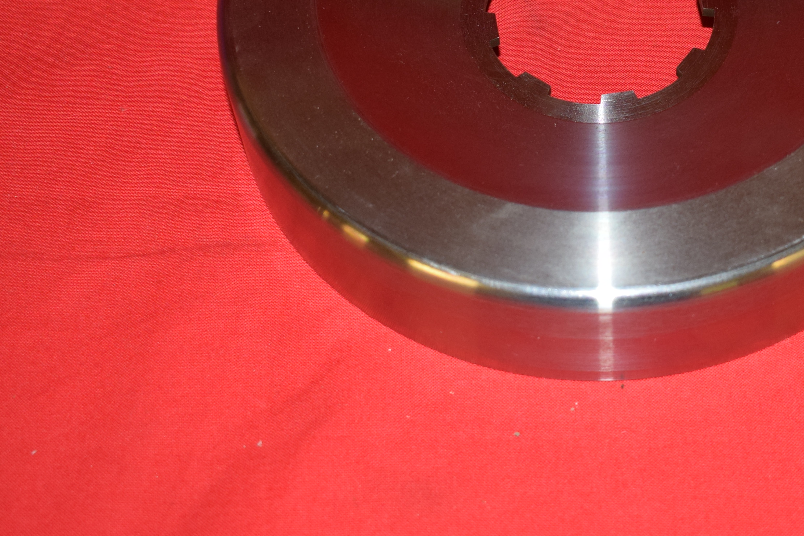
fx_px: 1832
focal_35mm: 82
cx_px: 611
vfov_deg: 16.5
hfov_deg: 24.5
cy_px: 96
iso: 640
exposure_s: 1/125
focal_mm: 27
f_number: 5
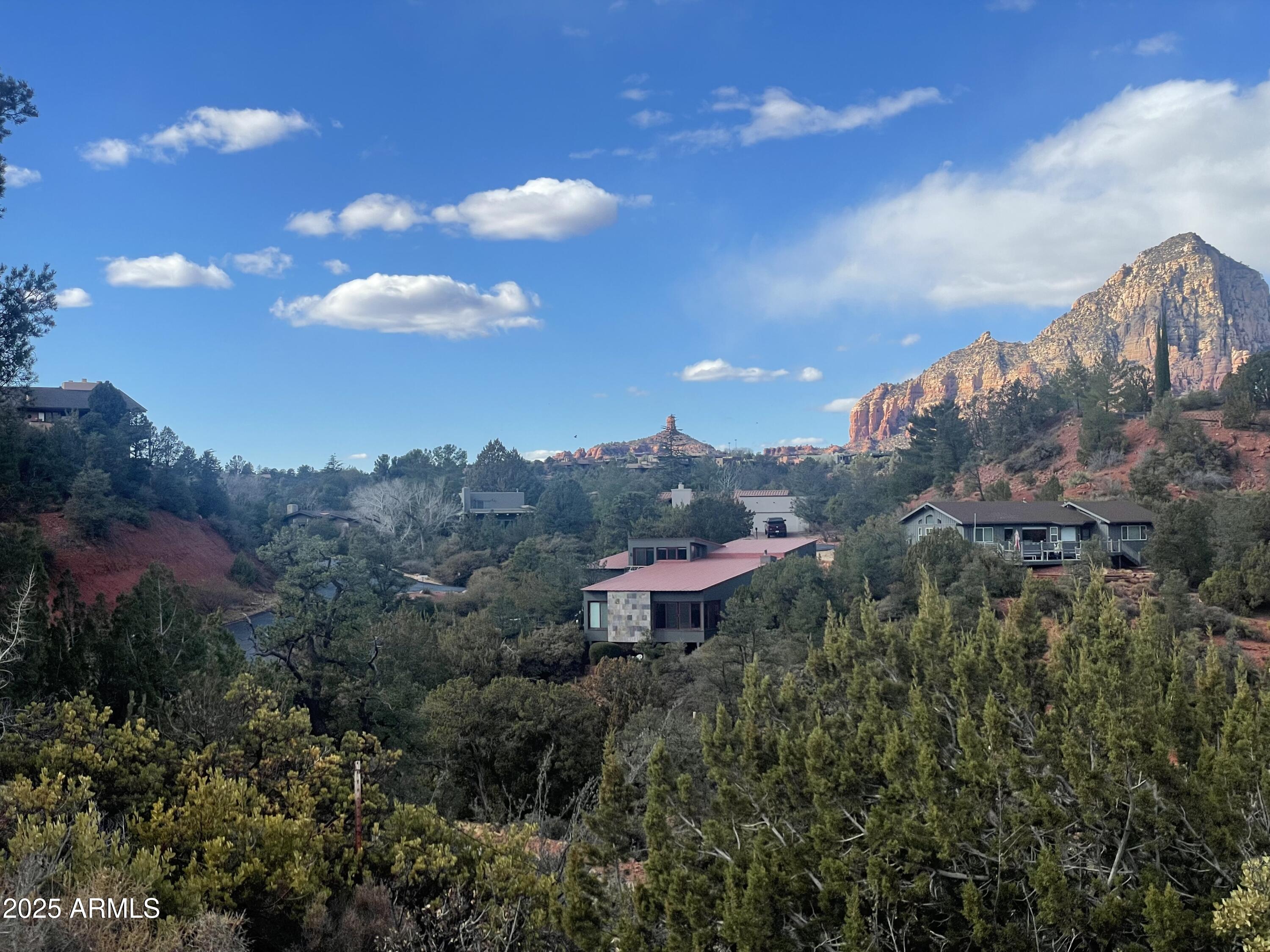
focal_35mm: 52
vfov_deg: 28.0
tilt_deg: +1.9
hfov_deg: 36.8
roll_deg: +1.0
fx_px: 1908
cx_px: 635
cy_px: 476
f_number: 2
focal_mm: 6
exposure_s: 1/1410
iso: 25
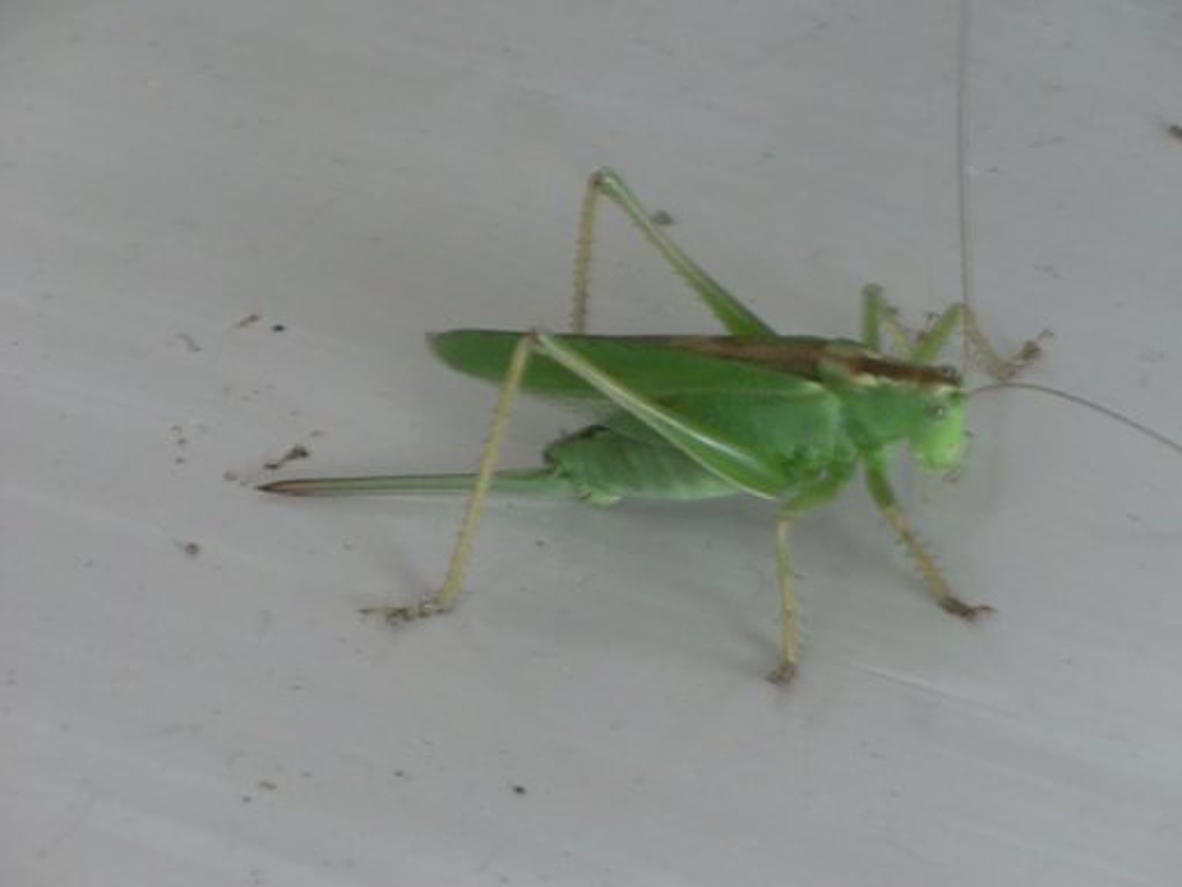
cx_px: 591
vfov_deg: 6.2
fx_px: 8195
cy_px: 444
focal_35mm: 240
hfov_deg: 8.2
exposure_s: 1/25
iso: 400
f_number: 5.7
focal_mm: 43
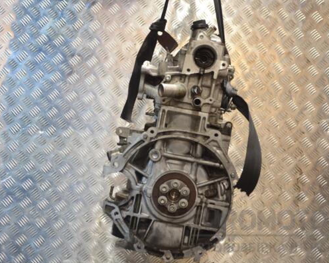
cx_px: 176
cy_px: 132
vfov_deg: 25.6
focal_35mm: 60
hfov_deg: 31.7
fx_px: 580
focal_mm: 35
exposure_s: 1/30
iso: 1000
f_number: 5
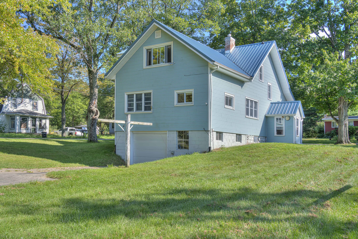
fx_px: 338
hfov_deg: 55.8
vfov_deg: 38.9
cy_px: 120
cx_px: 179
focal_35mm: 34
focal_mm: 34
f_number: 13
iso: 100
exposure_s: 1/50
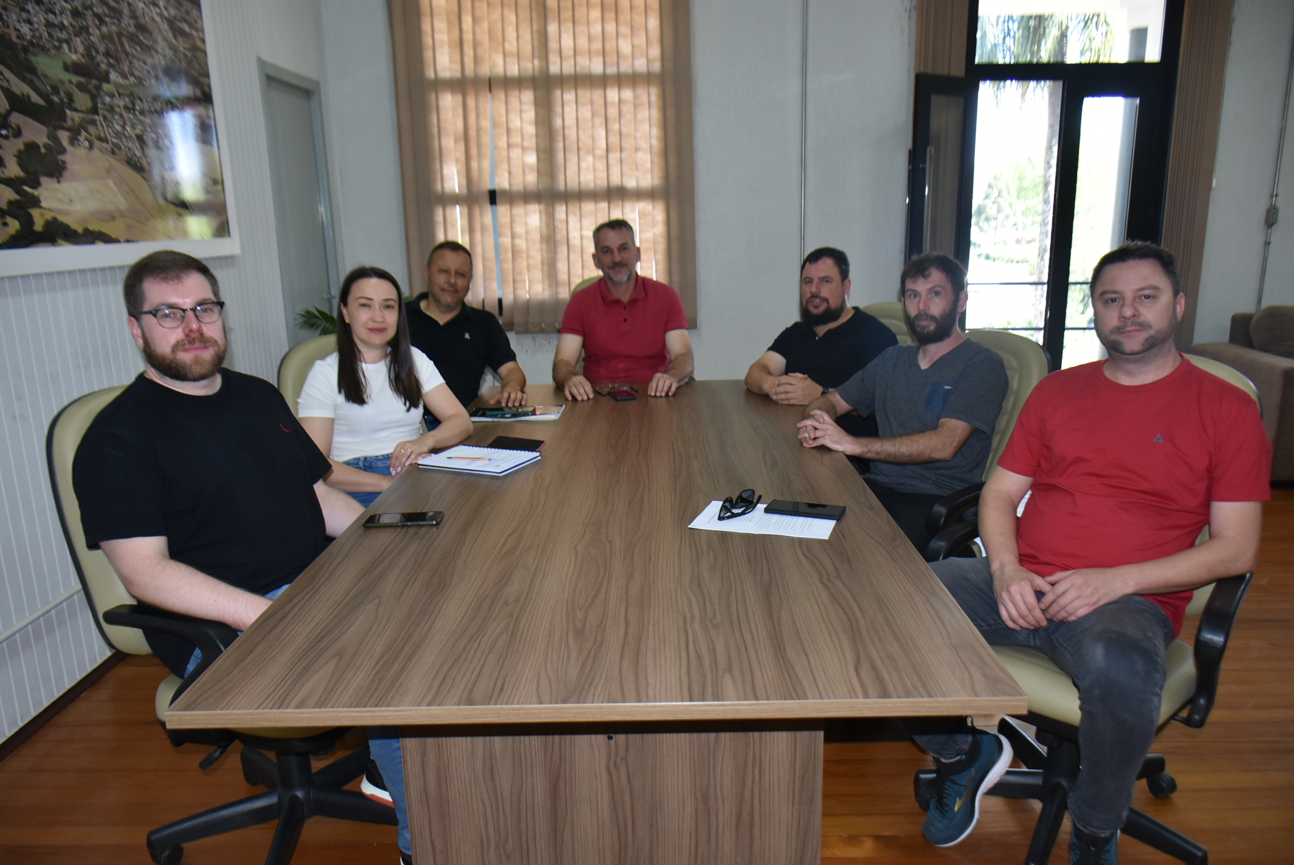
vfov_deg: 48.0
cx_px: 647
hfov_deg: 67.3
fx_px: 971
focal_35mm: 27
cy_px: 432
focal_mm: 18
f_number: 3.5
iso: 400
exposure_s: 1/125
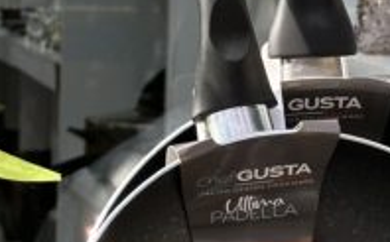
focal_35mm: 206
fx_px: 2186
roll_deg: -1.6
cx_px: 329
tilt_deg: -5.1
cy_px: 132
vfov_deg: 6.3
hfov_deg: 10.2
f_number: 1.78
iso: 64
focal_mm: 6.86
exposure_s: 1/503
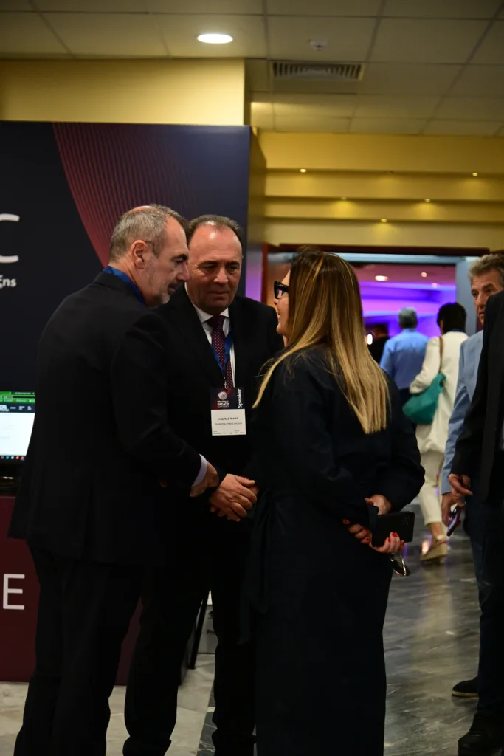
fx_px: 1385
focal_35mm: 66
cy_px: 378
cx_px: 252
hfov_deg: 20.6
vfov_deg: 30.5
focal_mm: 66
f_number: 4
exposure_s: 1/200
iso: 3200
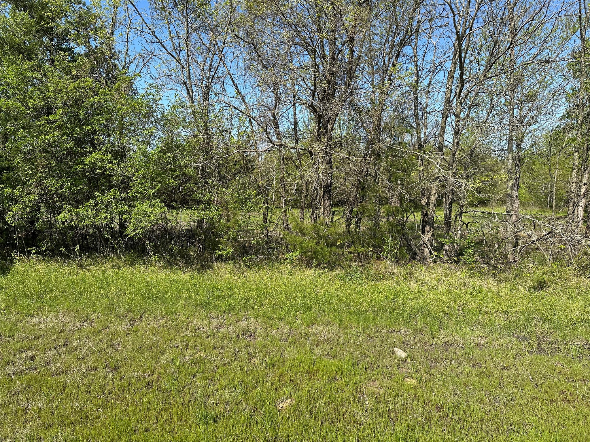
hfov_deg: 71.6
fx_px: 409
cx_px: 295
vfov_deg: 56.8
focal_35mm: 24
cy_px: 221
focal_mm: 6.86
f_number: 1.78
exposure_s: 1/2967
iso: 80
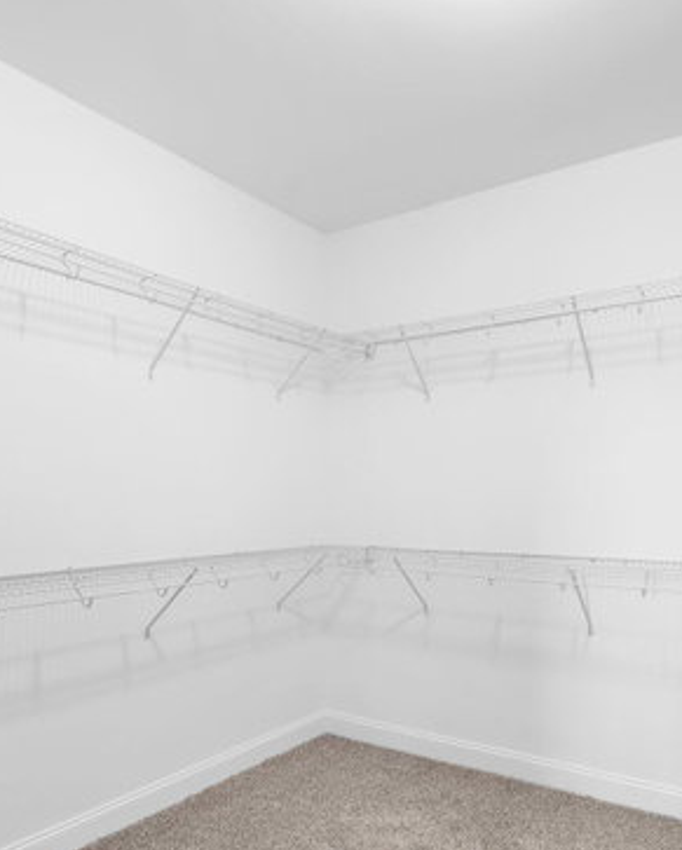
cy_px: 510
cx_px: 362
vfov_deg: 65.4
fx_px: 655
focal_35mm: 26
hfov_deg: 55.0
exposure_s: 1/2.5
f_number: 8
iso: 160
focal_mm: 14
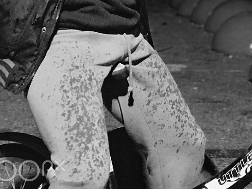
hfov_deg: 11.5
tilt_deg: -3.0
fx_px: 1216
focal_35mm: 167
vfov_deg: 8.8
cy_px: -45
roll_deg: -2.0
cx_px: 320
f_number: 2.8
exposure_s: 1/50
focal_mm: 6.6
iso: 1250
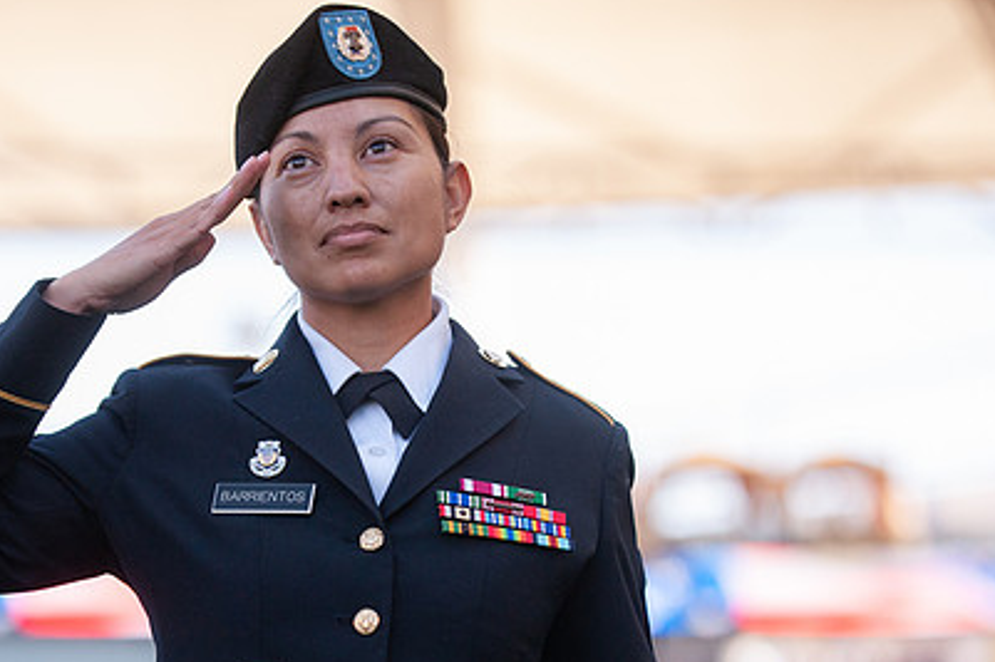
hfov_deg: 13.5
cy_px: 461
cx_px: 397
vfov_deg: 9.0
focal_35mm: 152
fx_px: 4199
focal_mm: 105
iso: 800
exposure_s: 1/2500
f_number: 2.8
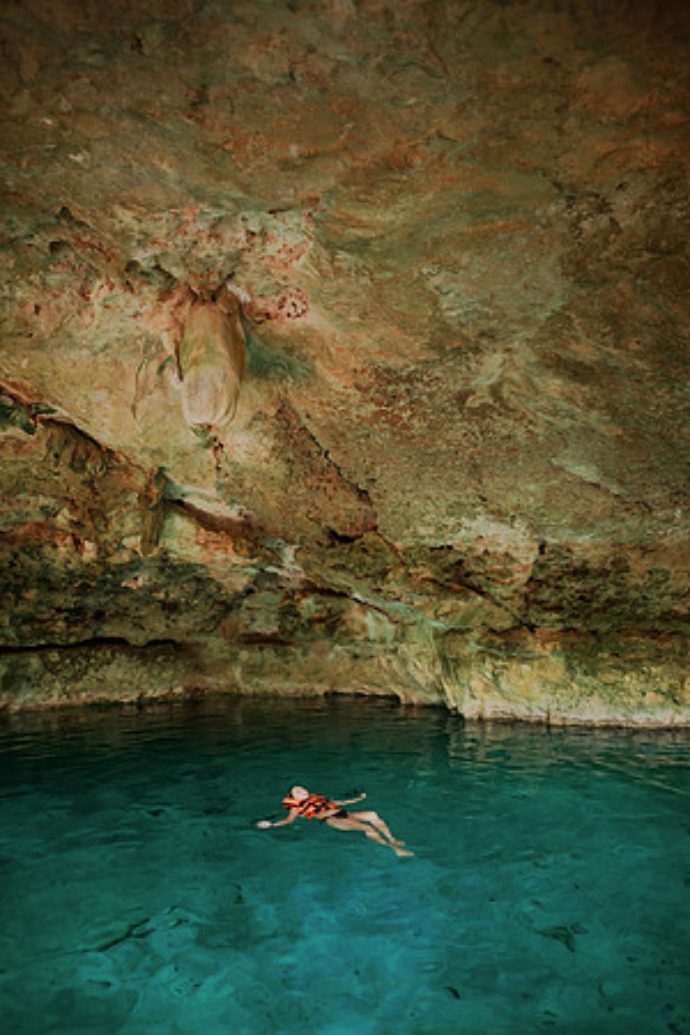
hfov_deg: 61.9
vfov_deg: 84.0
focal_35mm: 20
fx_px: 575
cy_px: 518
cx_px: 345
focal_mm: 20
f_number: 2.8
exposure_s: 1/80
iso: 1250
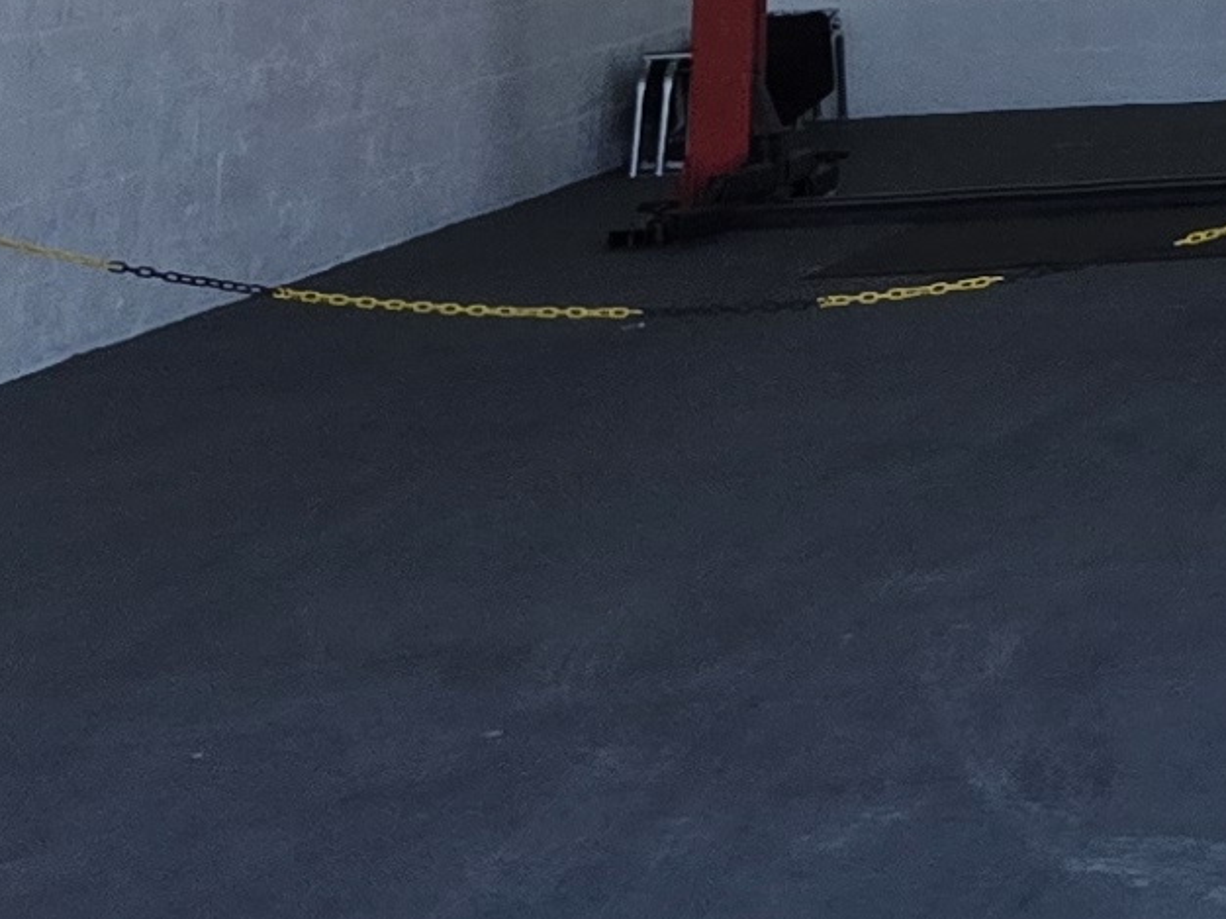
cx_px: 2852
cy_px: -1097
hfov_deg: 11.4
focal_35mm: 147
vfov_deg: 9.3
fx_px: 5204
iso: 80
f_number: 1.8
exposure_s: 1/2524
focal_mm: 5.4
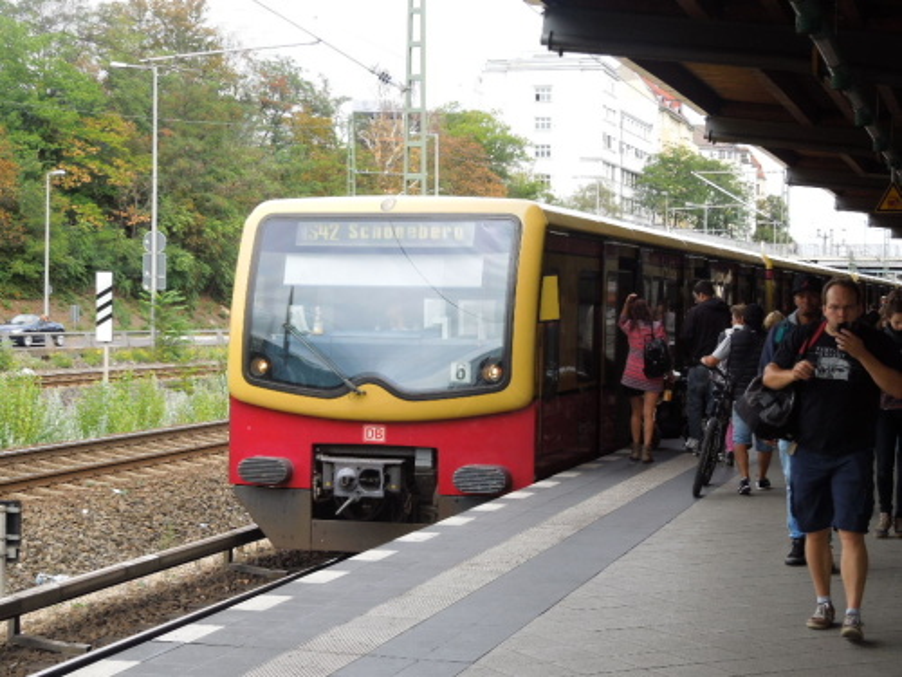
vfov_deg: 21.3
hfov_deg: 28.2
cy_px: 338
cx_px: 451
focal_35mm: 69
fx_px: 1798
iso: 140
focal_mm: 12.5
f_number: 4.4
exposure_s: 1/200
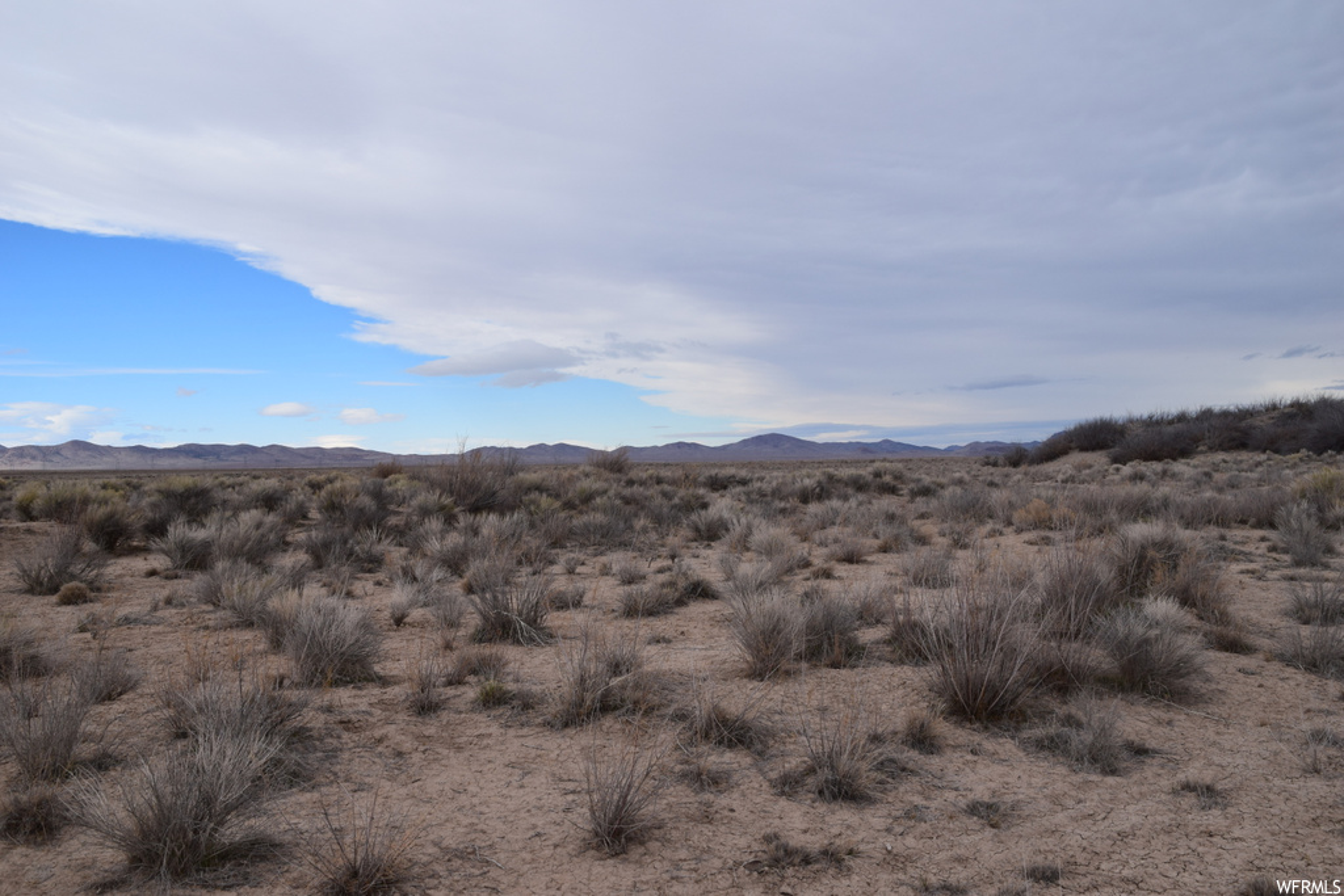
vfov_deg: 40.0
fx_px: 1232
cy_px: 448
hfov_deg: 57.2
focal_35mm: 33
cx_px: 672
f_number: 11
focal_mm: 22
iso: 400
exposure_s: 1/500
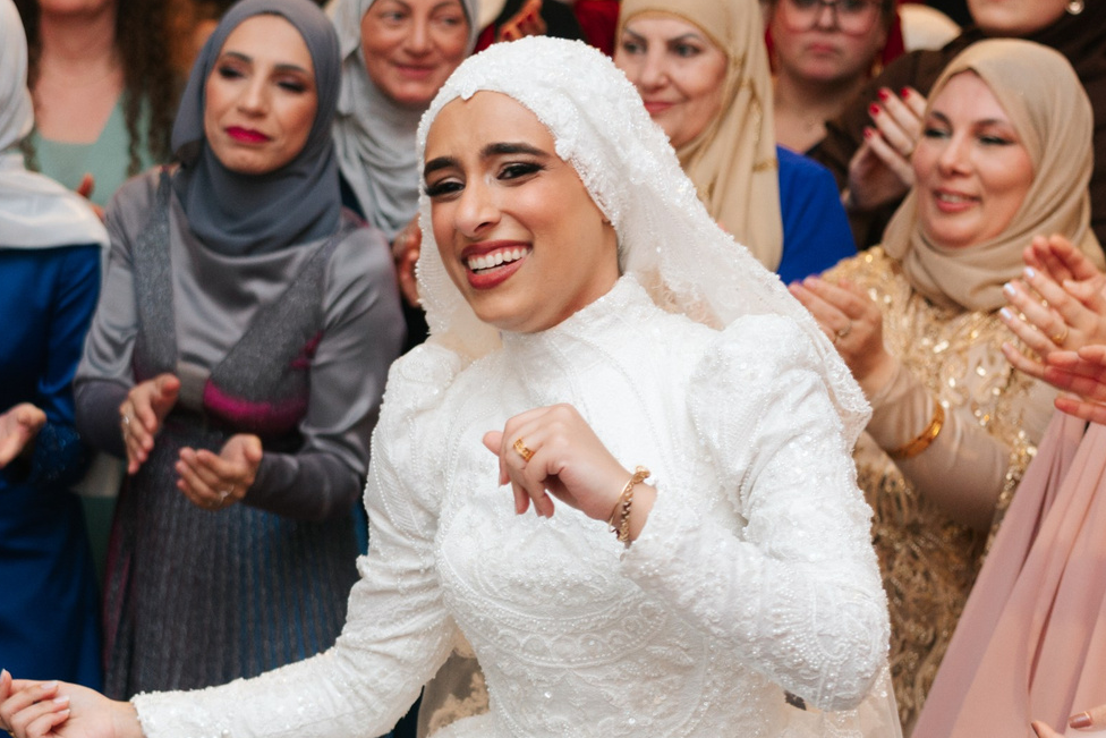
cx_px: 355
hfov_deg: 22.0
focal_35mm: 92
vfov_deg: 14.7
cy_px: 681
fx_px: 2827
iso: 800
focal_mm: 35
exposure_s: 1/160
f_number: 2
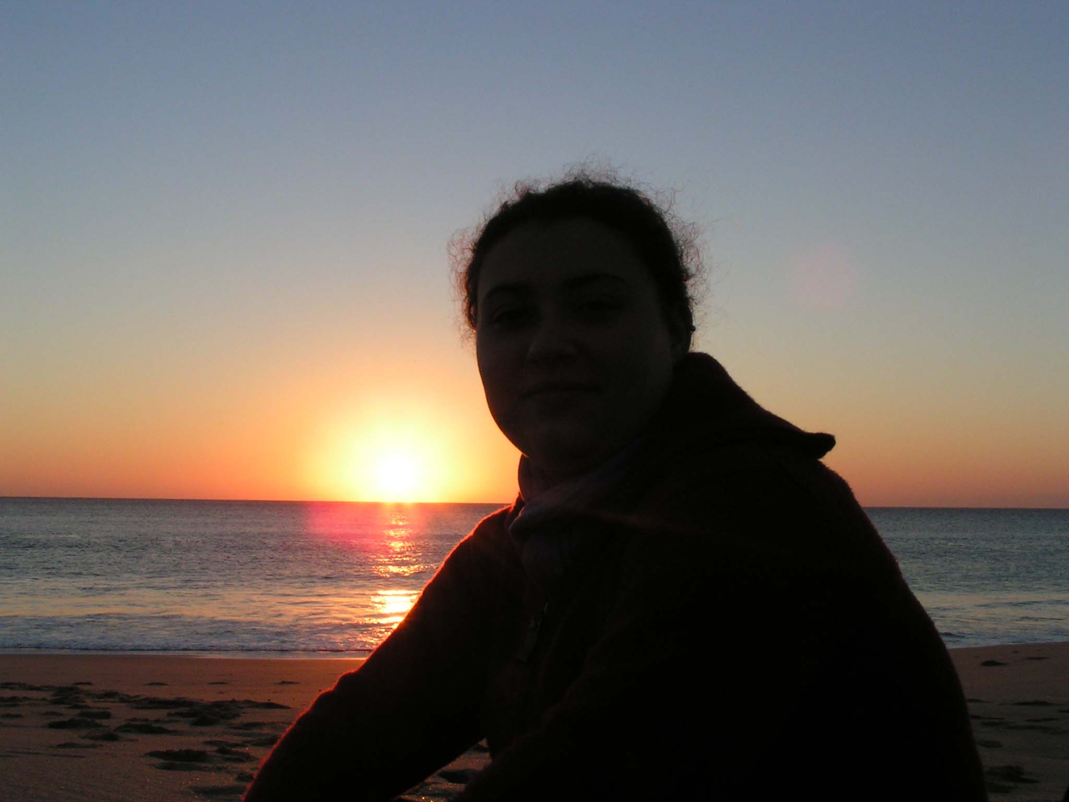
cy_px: 401
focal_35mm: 43
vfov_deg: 33.6
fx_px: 1328
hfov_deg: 43.9
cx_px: 534
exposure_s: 1/160
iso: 100
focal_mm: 6.6
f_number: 8
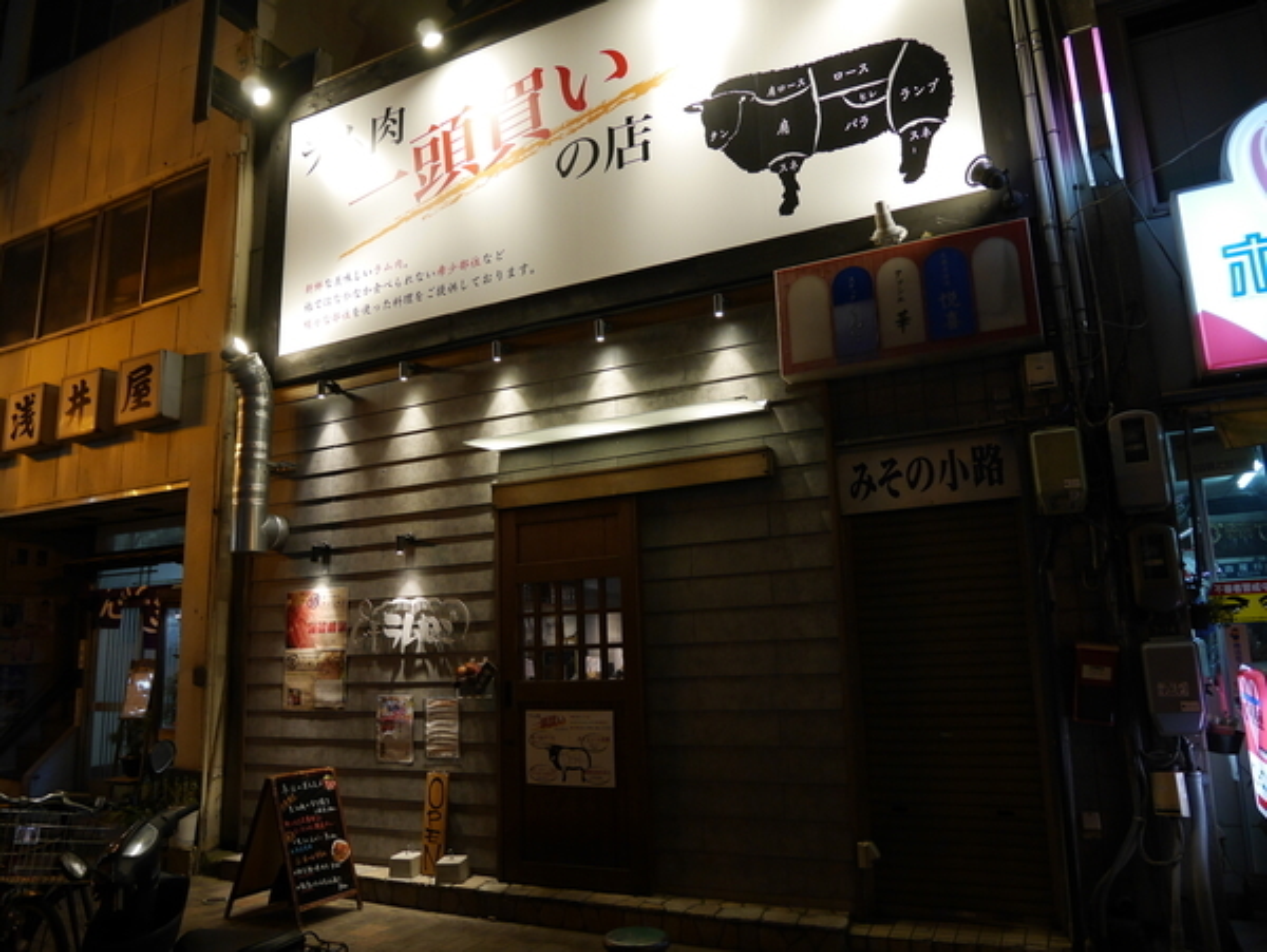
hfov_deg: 71.6
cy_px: 476
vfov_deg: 56.9
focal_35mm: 24
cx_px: 634
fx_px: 879
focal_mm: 12
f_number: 3.5
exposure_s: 1/50
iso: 800
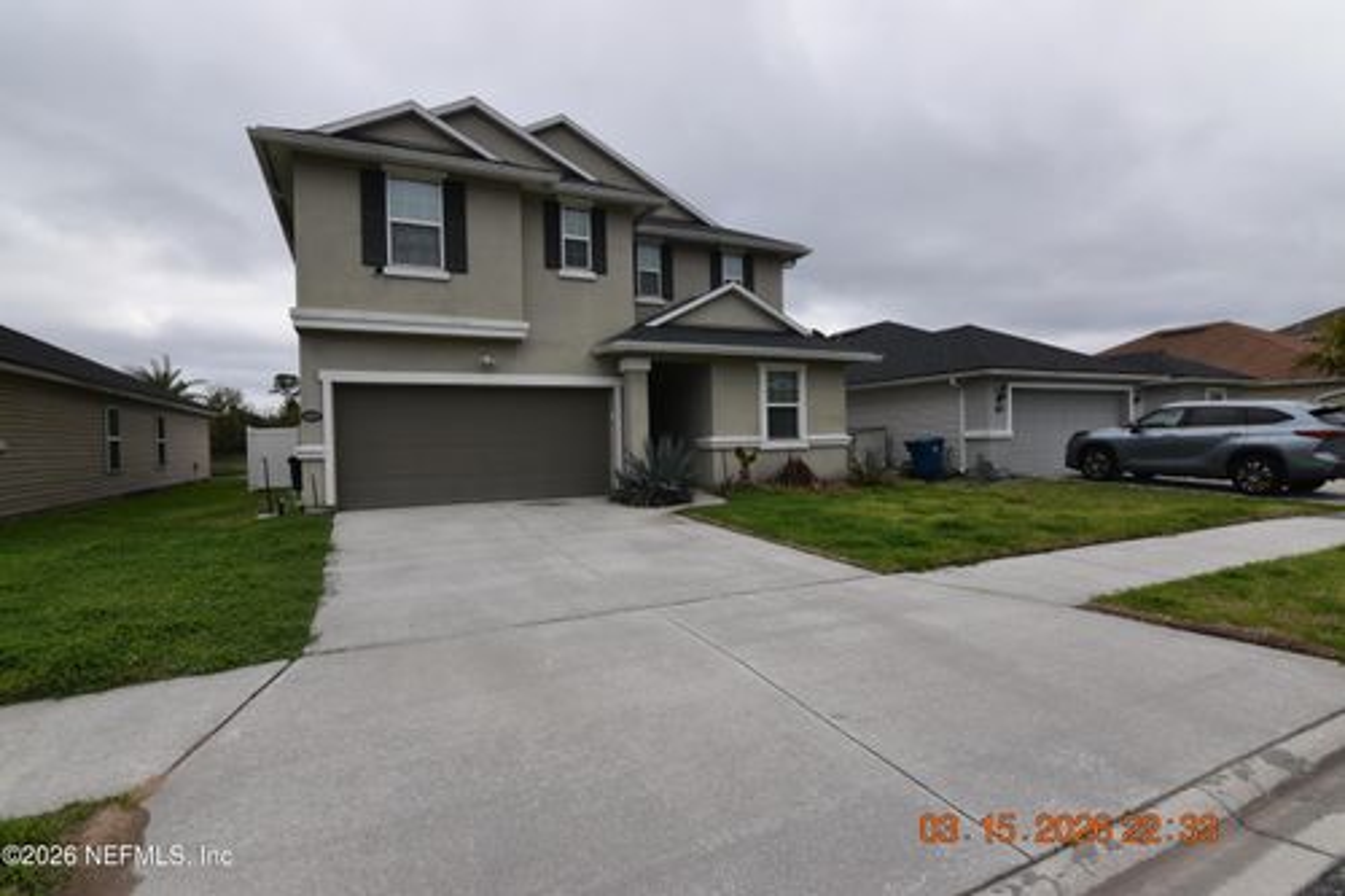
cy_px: 448
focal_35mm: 16
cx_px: 672
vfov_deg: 72.0
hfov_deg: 95.0
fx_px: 616
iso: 140
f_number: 8
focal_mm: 11
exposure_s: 1/250
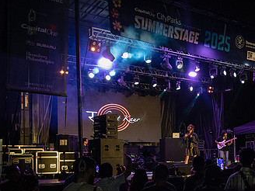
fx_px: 376
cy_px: 134
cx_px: 178
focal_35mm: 51
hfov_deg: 36.9
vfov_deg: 28.3
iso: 6400
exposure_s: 1/400
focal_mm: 29
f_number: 3.5
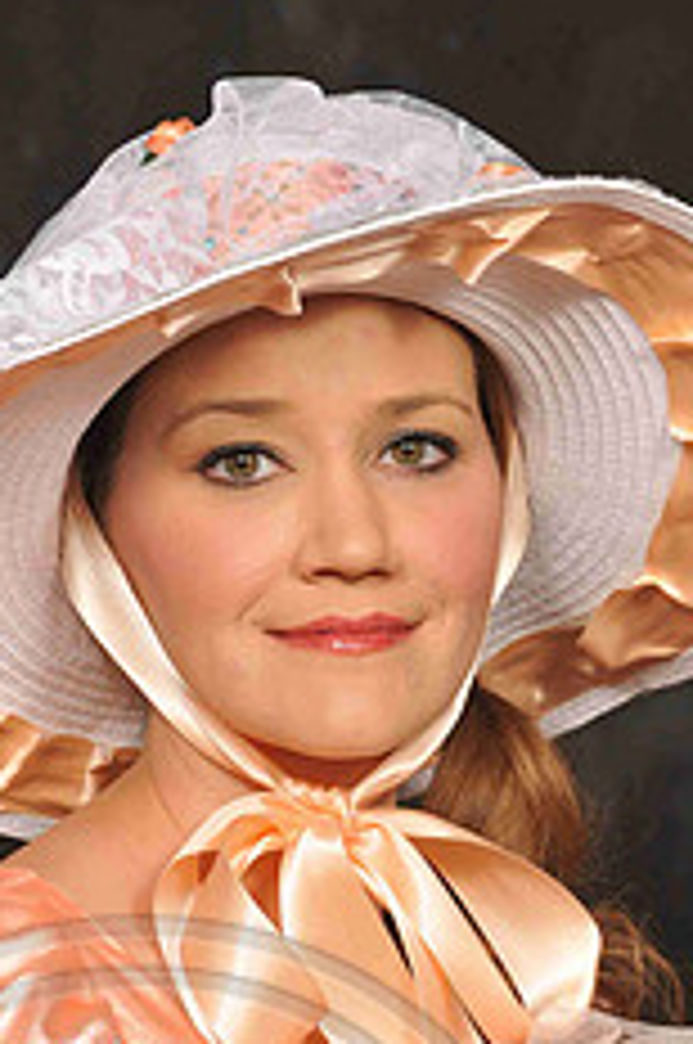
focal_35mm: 204
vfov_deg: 10.1
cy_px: 774
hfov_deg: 6.7
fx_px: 5908
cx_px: 331
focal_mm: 70
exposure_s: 1/125
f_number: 5.6
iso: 200
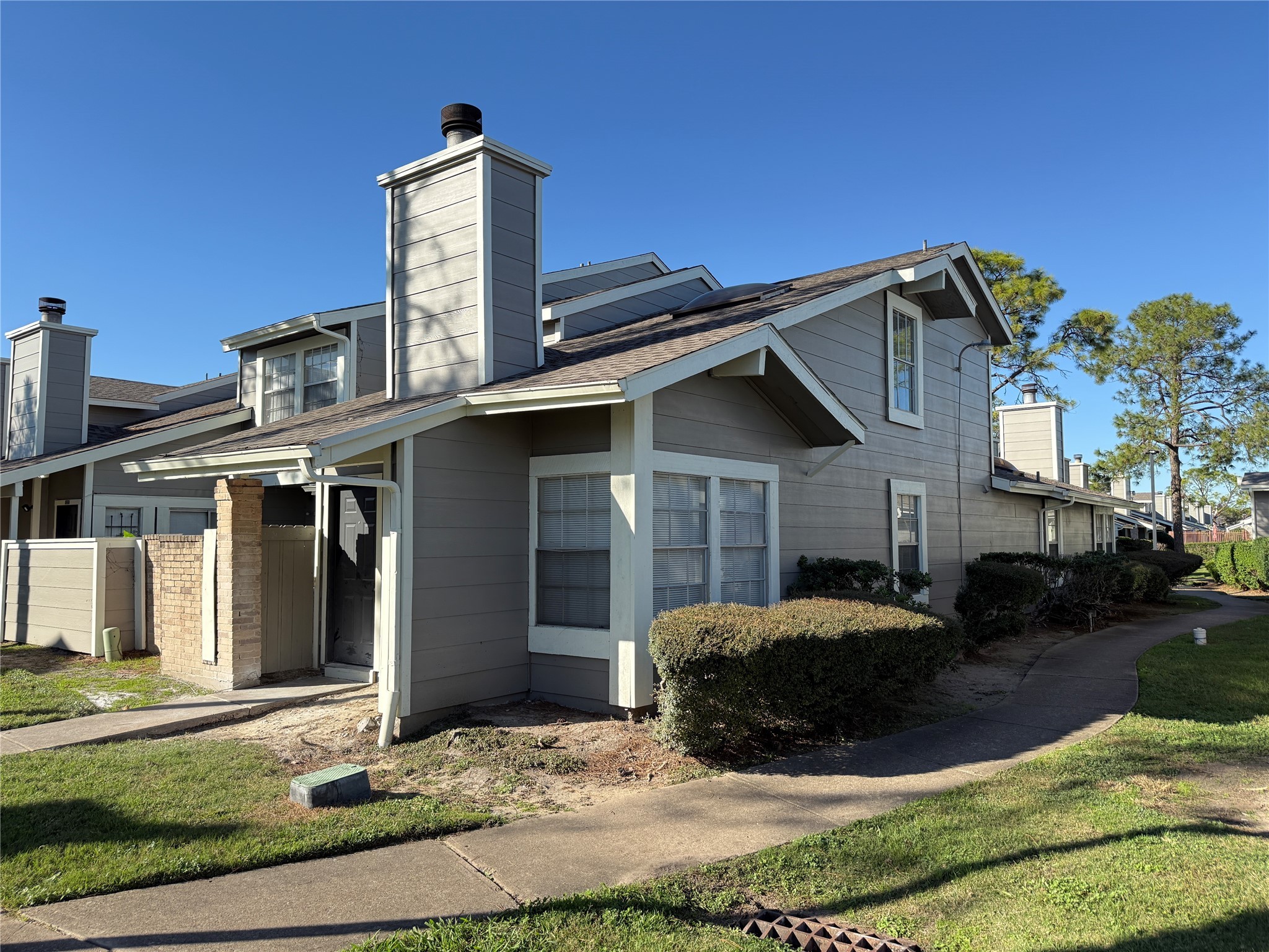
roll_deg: +0.2
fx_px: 880
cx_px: 634
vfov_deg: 56.8
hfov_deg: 71.6
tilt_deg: +3.7
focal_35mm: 24
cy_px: 476
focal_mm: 6.76
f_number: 1.78
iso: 100
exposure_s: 1/1689
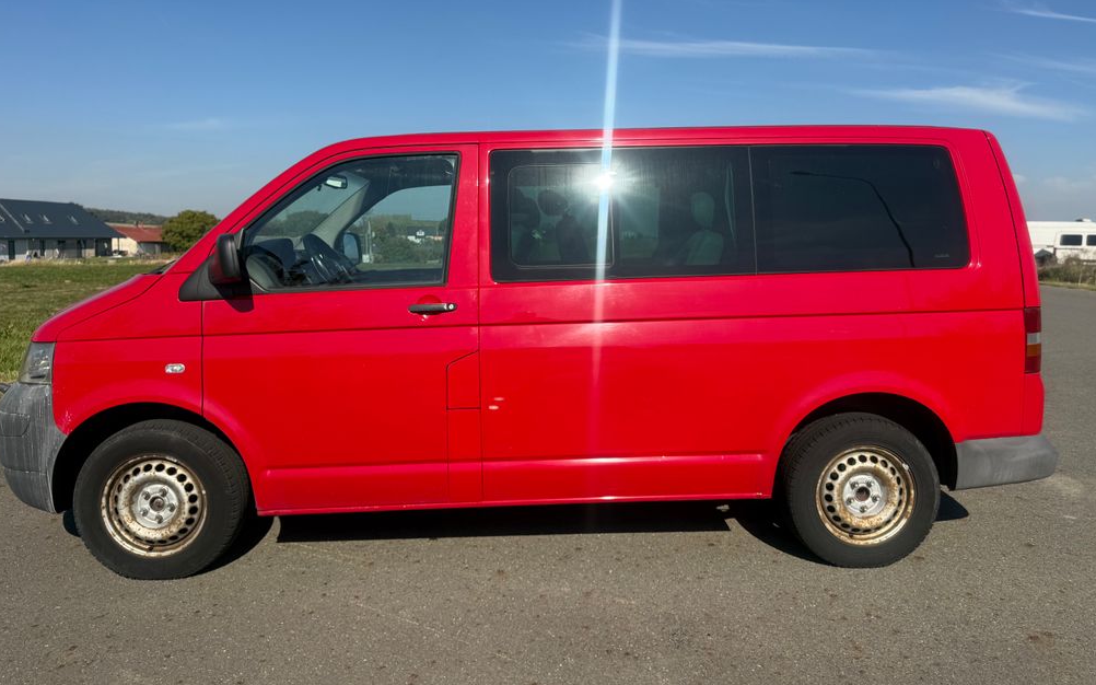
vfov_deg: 47.4
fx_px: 777
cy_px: 291
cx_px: 547
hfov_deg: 70.4
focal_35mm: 26
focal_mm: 6.76
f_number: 1.78
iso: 80
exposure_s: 1/4673
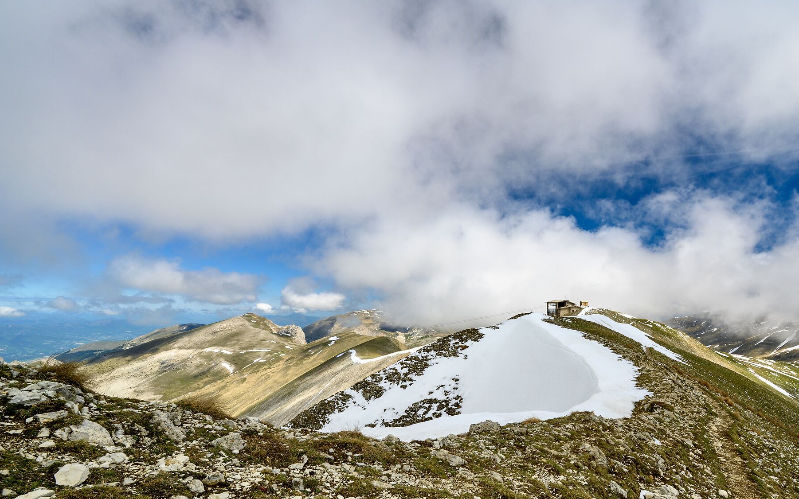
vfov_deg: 60.8
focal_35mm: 19
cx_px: 499
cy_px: 330
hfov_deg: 86.3
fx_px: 414
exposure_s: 1/80
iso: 64
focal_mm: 14
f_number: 11
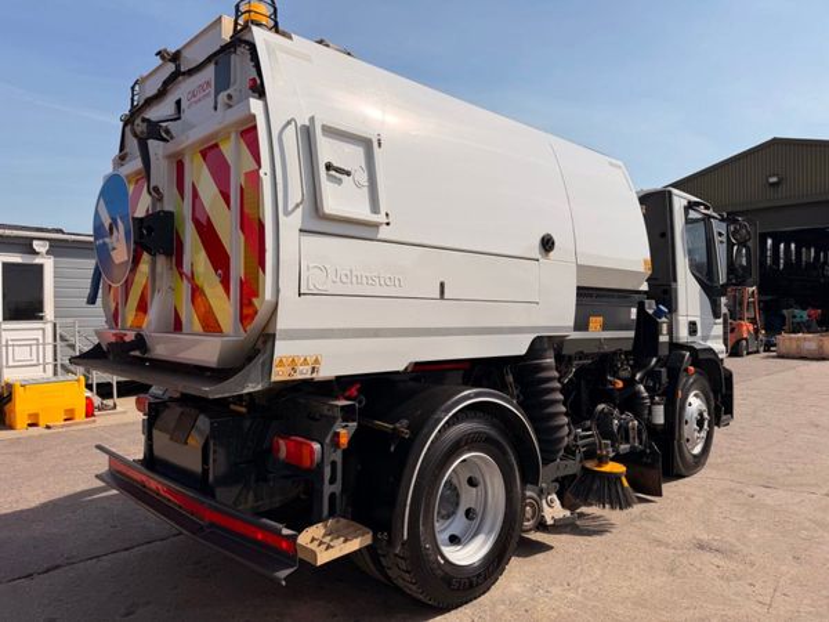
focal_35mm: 24
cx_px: 414
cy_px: 311
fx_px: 575
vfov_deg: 56.8
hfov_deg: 71.6
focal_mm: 6.76
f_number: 1.78
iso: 80
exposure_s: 1/8130
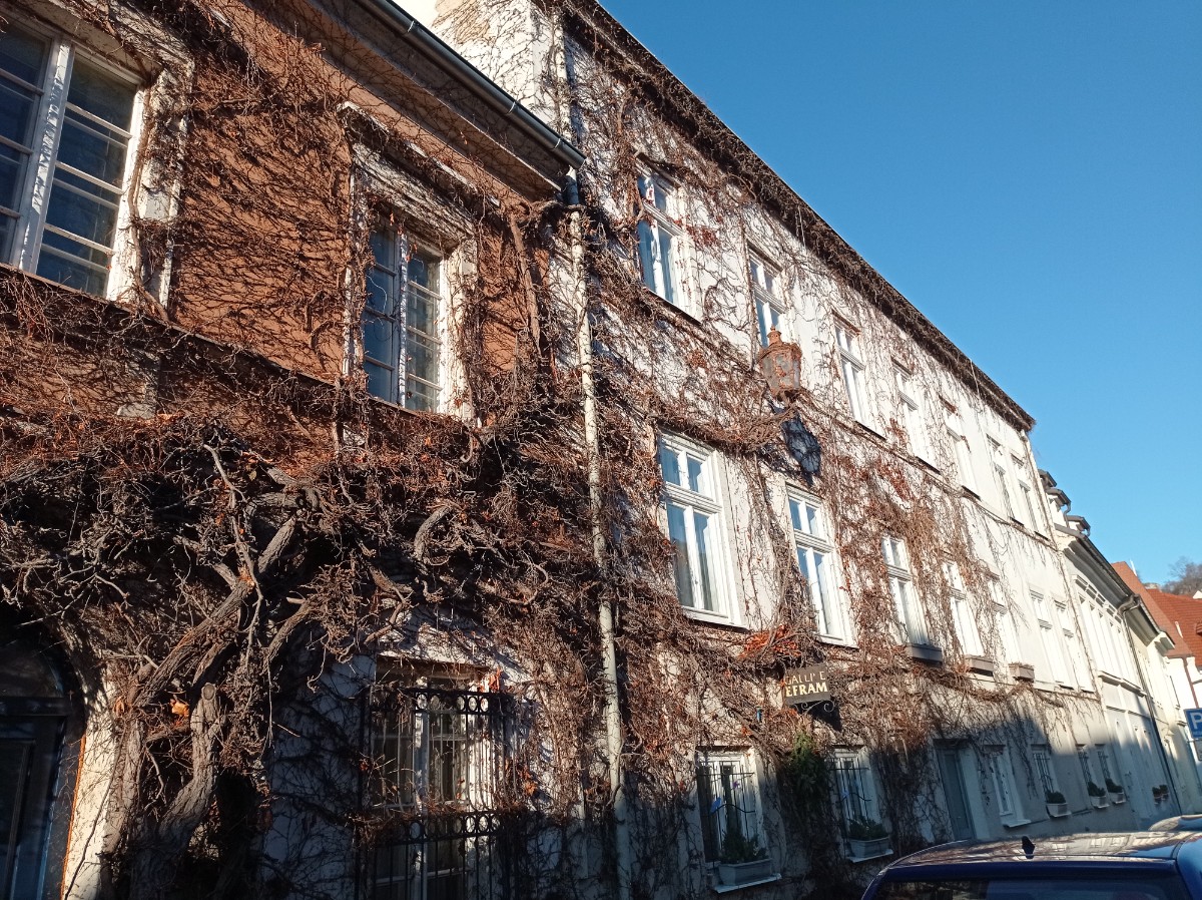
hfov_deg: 63.5
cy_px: 450
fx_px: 971
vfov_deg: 49.7
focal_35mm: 28
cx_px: 601
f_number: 1.79
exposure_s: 1/2994
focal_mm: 4.7
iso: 101
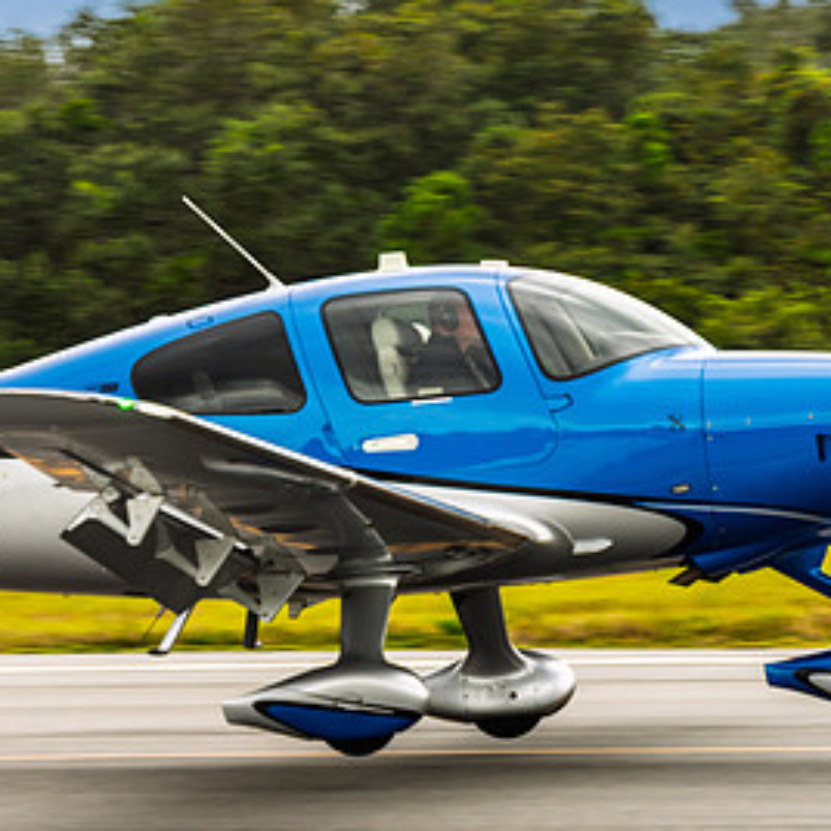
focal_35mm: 265
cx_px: 264
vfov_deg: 6.6
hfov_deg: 6.6
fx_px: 7197
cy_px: 380
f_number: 6.3
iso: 160
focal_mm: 144
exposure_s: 1/320
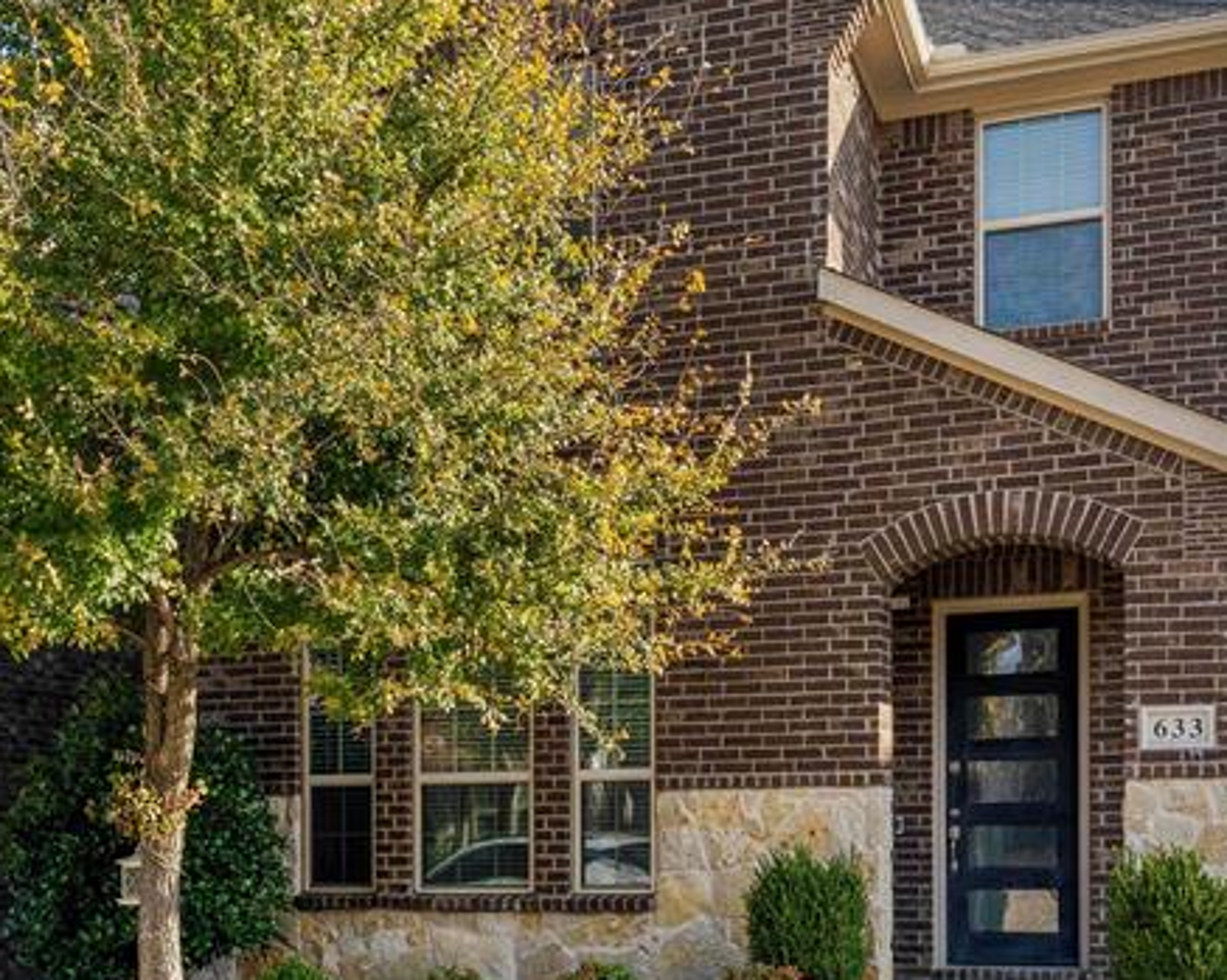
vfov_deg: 34.1
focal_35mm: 44
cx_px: 525
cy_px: 531
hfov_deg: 41.9
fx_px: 1597
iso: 100
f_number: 9
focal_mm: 20
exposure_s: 1/50
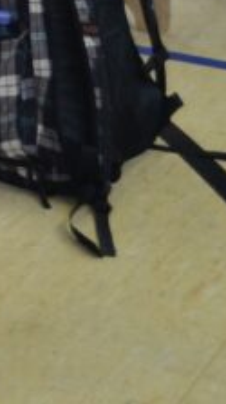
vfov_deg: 9.7
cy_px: -197
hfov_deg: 5.2
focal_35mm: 216
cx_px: -512
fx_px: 2307
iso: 1600
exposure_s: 1/250
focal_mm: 30
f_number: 4.5
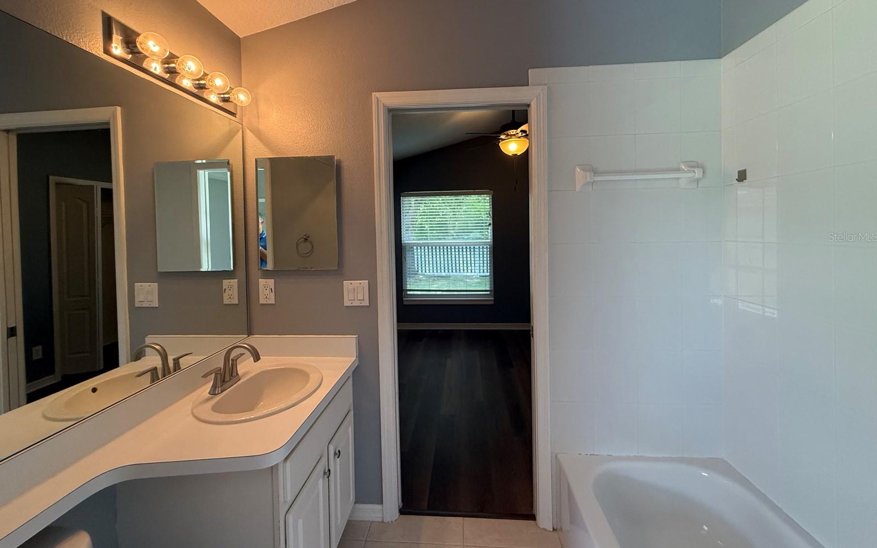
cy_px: 237
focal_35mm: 15
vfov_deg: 74.4
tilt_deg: -1.1
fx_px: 358
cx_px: 437
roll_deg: +1.4
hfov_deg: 101.5
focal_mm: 2.22
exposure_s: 1/120
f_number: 2.2
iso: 320
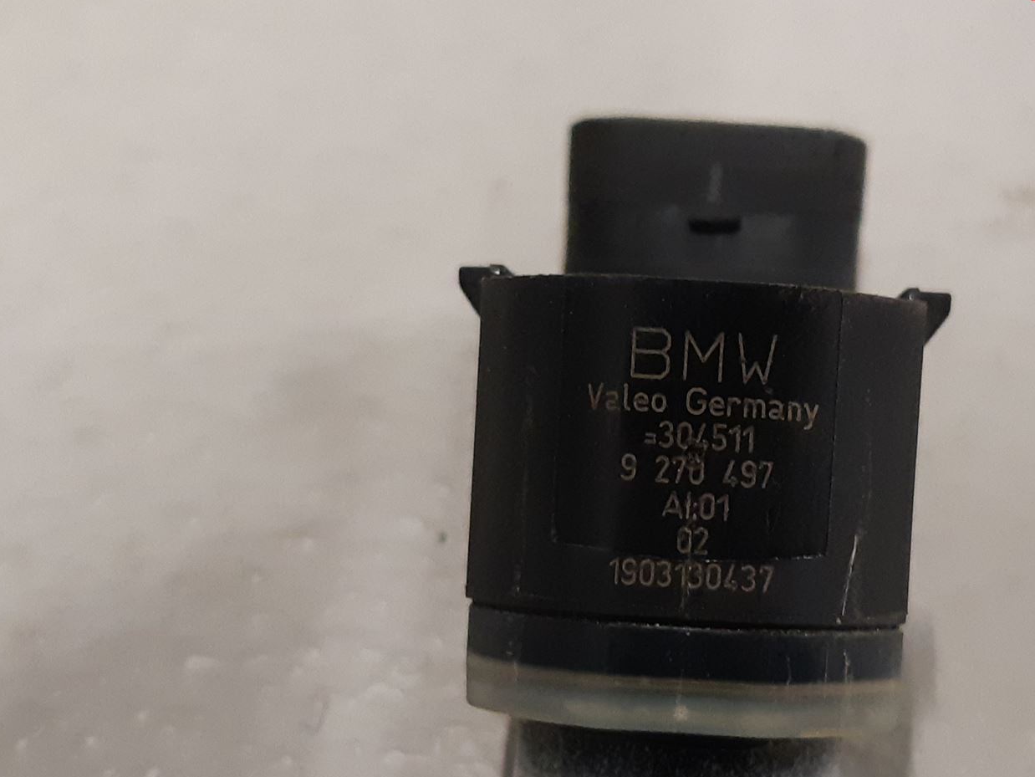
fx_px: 1286
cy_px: 502
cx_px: 688
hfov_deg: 43.2
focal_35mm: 43
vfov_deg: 33.4
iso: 250
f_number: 1.7
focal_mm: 3.93
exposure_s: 1/50
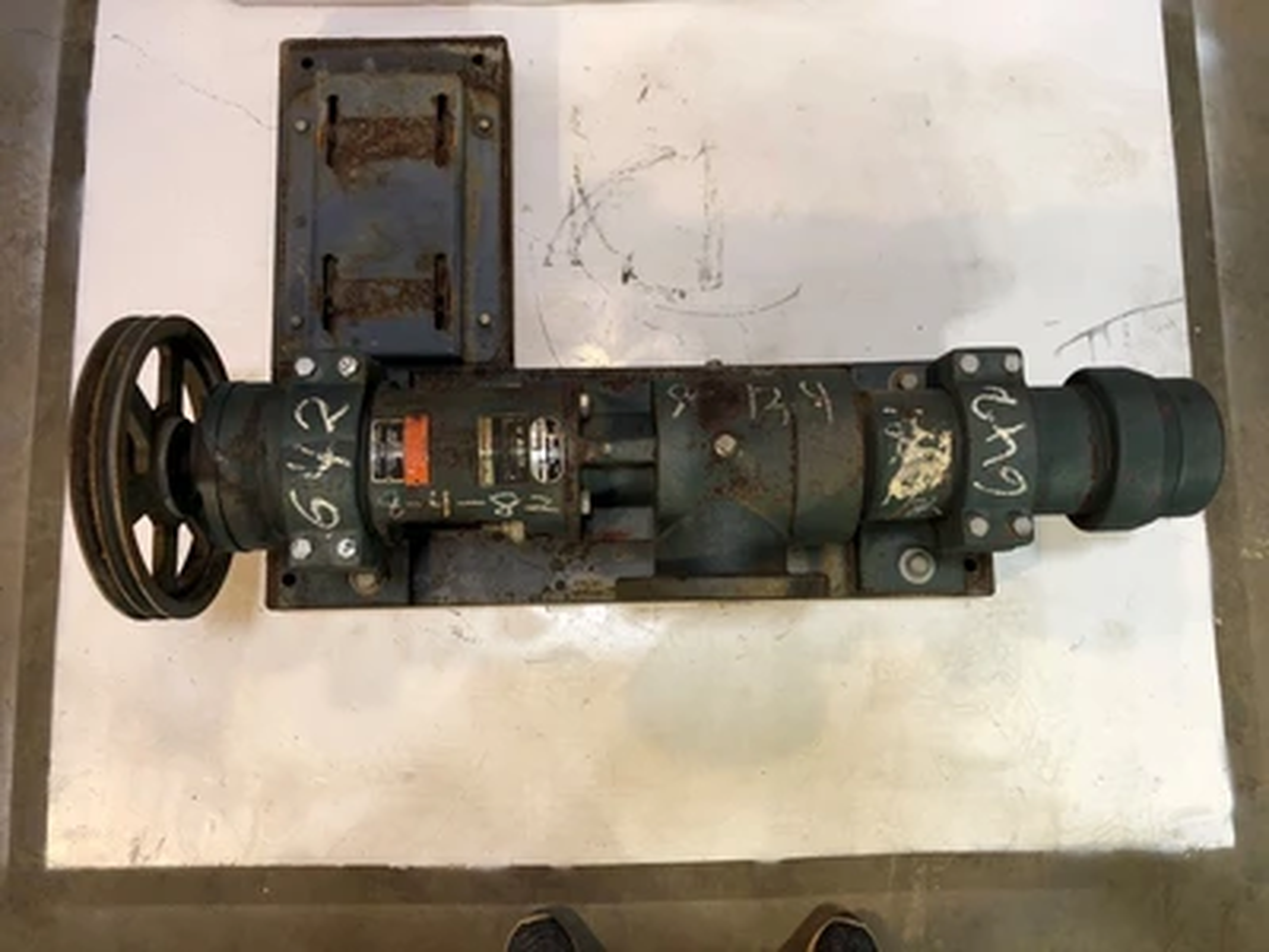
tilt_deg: -83.1
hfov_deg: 63.4
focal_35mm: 28
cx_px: 634
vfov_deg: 49.7
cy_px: 476
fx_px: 1026
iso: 32
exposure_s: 1/120
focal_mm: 4
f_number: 1.8
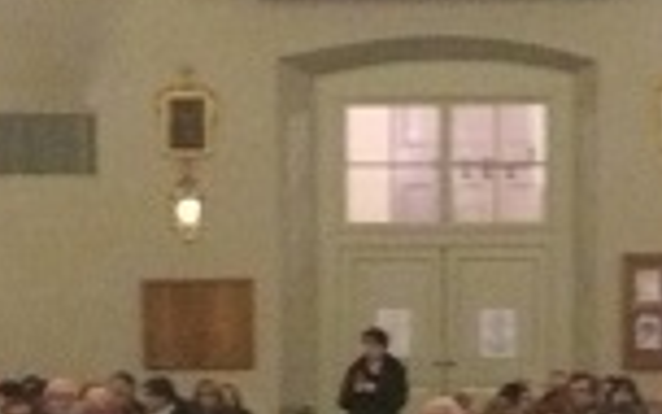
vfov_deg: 7.9
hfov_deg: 12.9
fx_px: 2923
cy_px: 684
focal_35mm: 162
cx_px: 422
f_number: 2.2
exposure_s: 1/15
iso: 500
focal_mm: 4.15
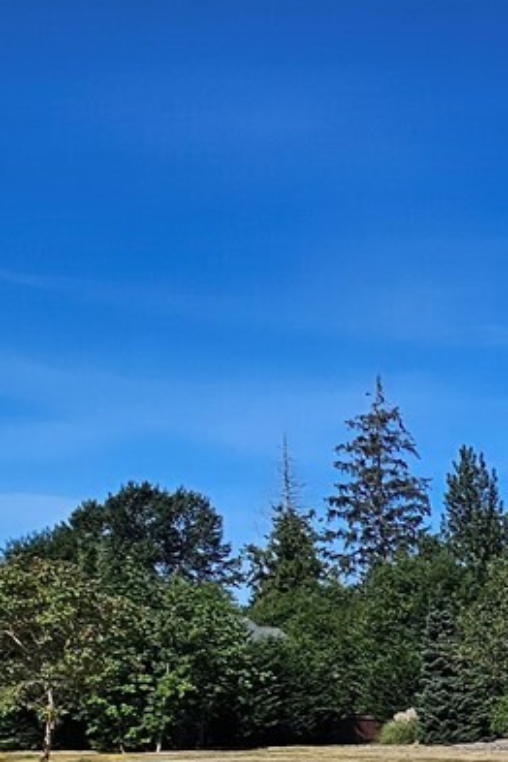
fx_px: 1164
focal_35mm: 55
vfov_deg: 33.1
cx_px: 991
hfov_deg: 17.9
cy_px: 768
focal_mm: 2.2
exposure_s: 1/3084
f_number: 2.2
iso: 50
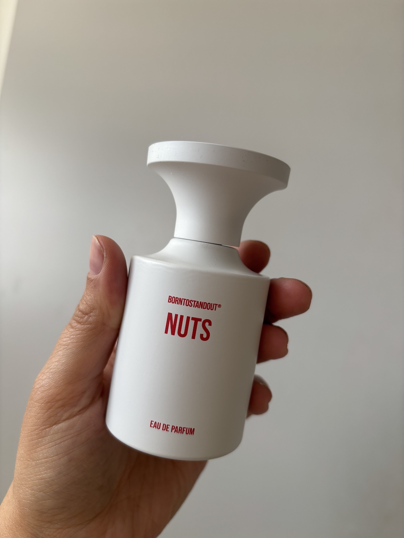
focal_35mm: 26
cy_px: 269
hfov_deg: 53.1
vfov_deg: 67.3
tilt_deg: +10.4
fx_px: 404
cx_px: 202
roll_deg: -4.0
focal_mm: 5.96
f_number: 1.6
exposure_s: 1/167
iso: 40
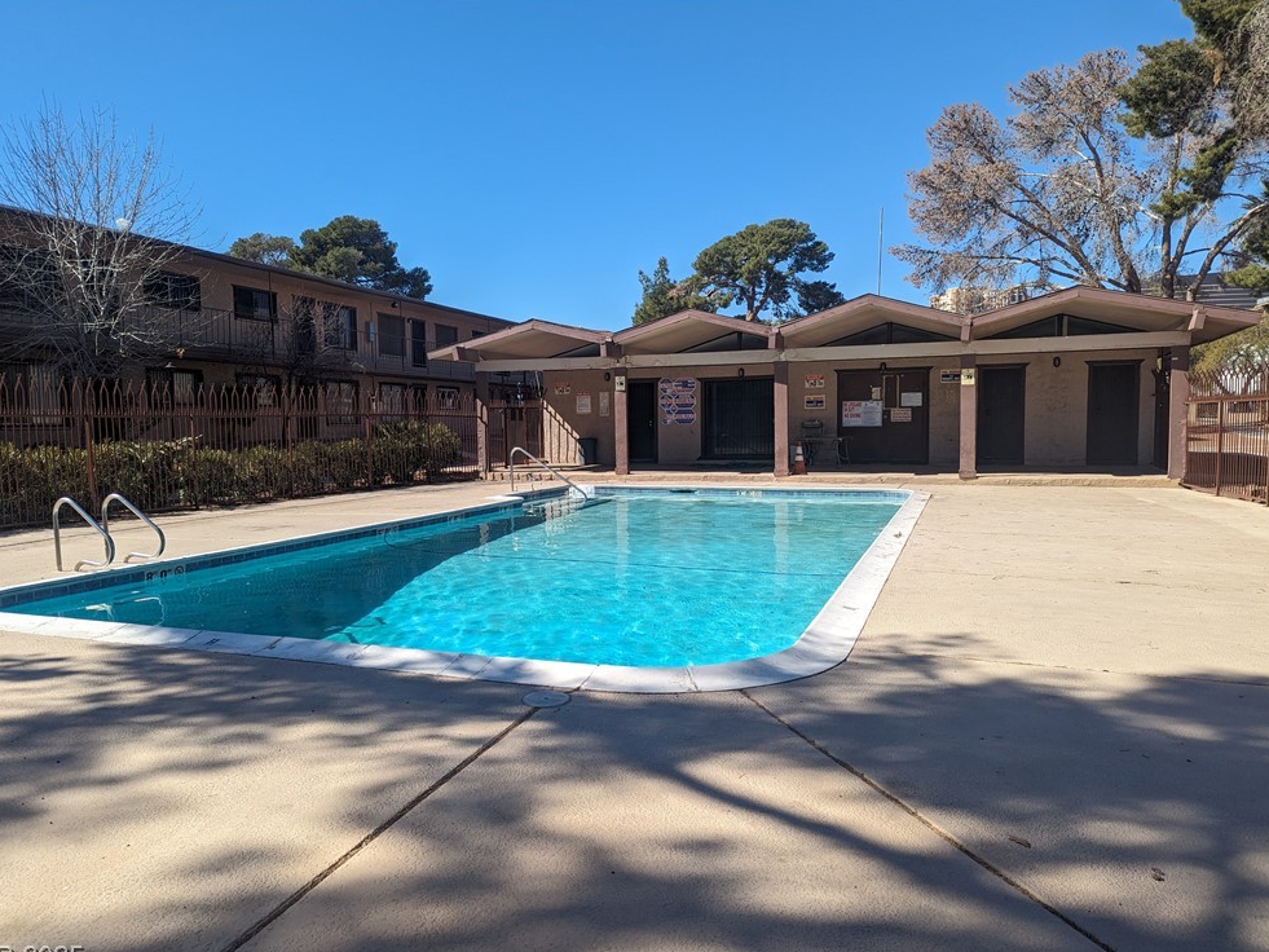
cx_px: 614
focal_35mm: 25
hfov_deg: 69.4
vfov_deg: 54.9
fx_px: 917
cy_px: 489
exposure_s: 1/1984
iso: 45
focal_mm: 6.81
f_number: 1.85
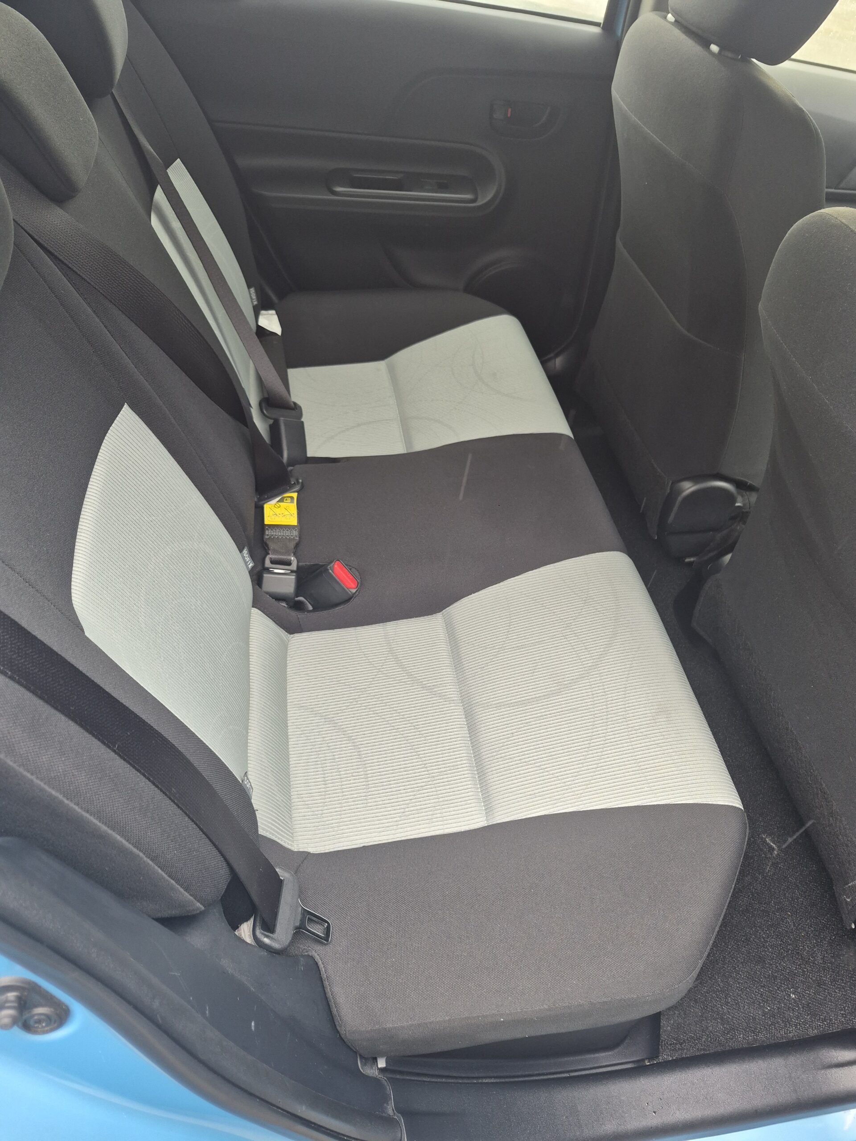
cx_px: 428
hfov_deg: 58.9
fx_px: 758
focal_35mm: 23
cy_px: 570
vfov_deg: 73.9
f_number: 1.8
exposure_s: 1/100
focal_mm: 5.4
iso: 160
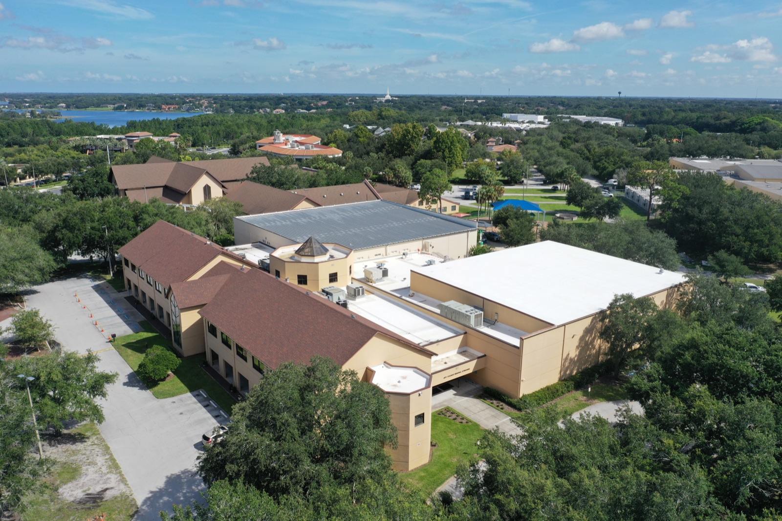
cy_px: 260
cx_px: 391
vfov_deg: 46.4
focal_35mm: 28
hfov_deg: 65.5
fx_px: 608
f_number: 6.3
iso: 100
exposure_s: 1/500
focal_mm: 10.26
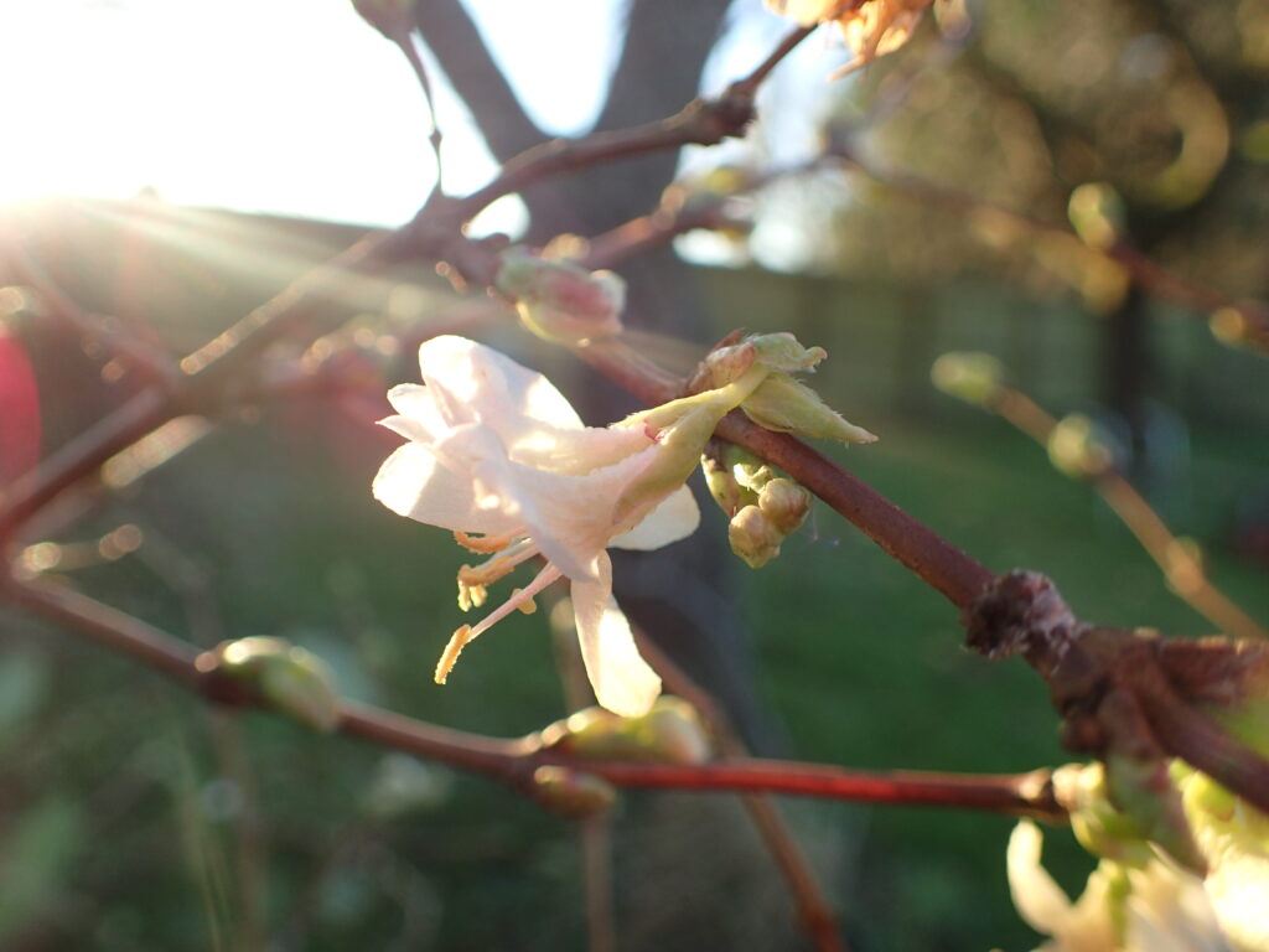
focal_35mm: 30
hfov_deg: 60.0
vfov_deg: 46.8
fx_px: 1100
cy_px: 476
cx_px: 634
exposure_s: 1/125
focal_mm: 5.5
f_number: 2.3
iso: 100
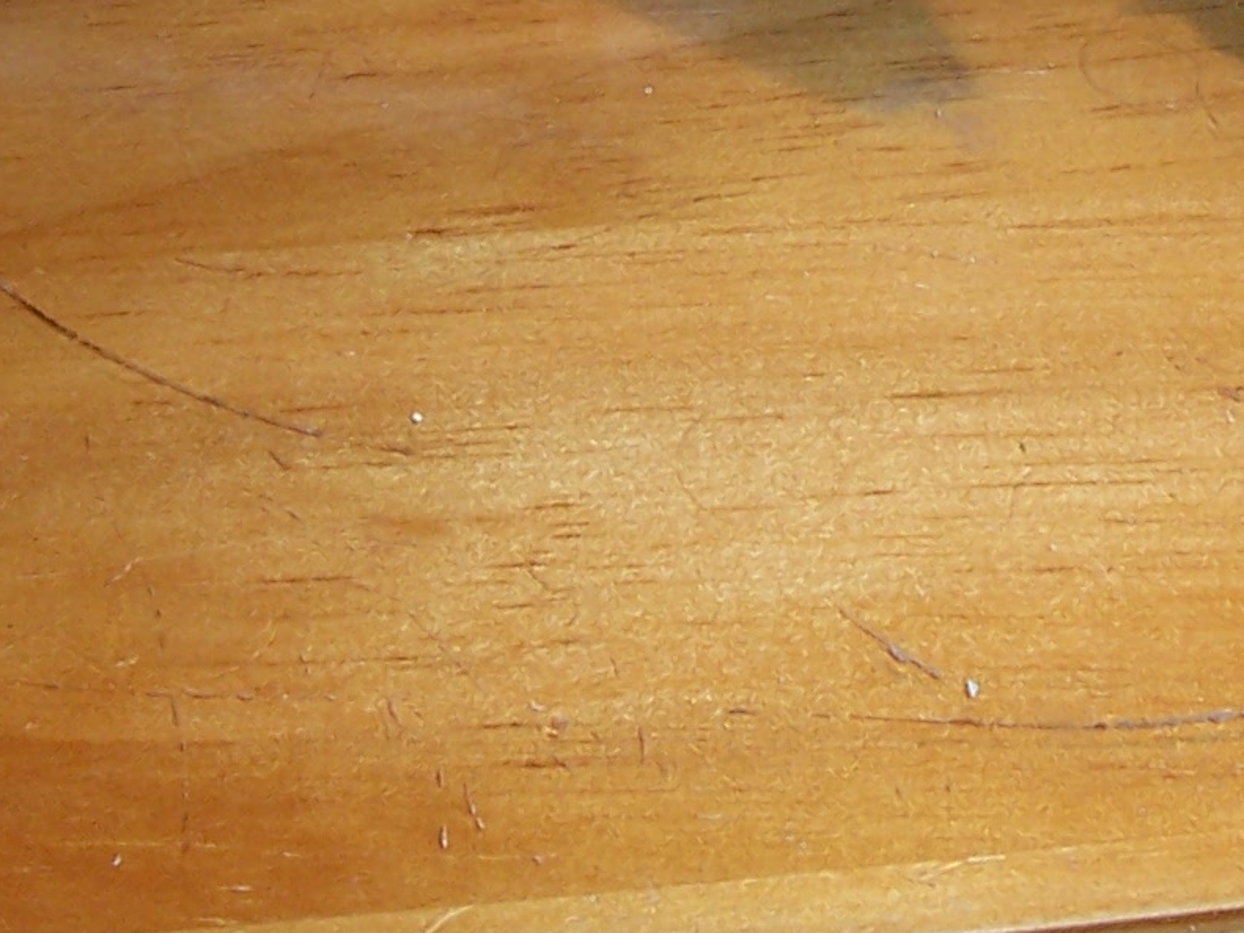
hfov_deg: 19.6
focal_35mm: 99
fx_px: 3557
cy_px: -102
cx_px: 1060
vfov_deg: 14.6
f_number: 2.7
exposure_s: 1/125
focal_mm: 5.6
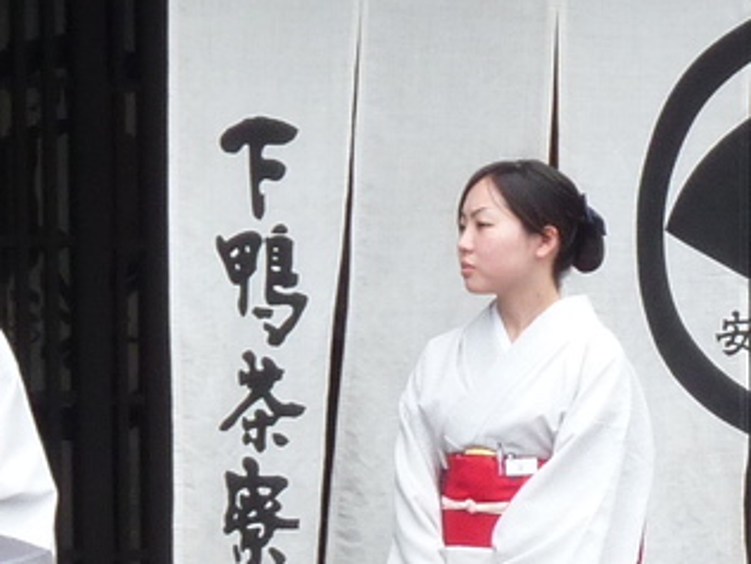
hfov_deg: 4.3
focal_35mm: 456
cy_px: 550
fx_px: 9893
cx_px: 1105
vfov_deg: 3.3
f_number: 4.3
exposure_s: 1/125
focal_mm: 14.7
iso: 100
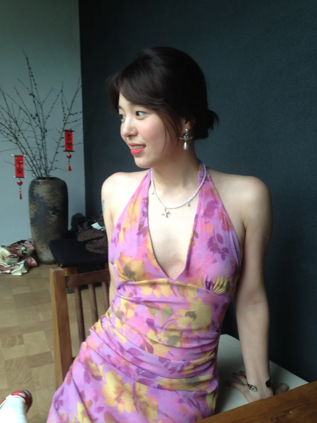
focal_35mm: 33
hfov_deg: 42.9
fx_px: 403
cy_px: 212
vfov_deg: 55.4
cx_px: 158
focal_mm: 4.12
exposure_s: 1/20
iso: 80
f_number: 2.4
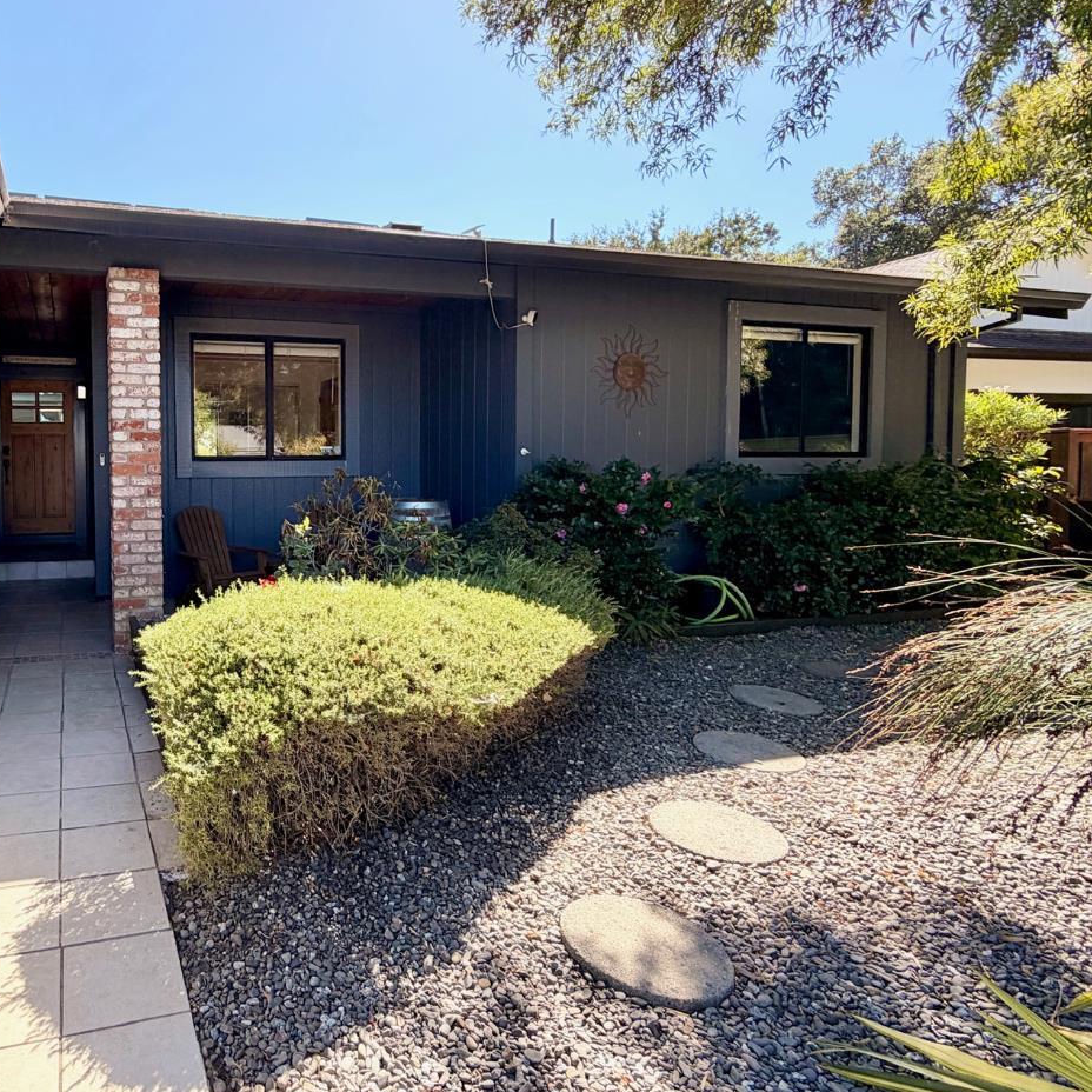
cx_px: 262
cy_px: 502
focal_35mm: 20
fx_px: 714
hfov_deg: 69.5
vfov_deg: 74.7
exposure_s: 1/579
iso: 40
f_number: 2.2
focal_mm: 2.22
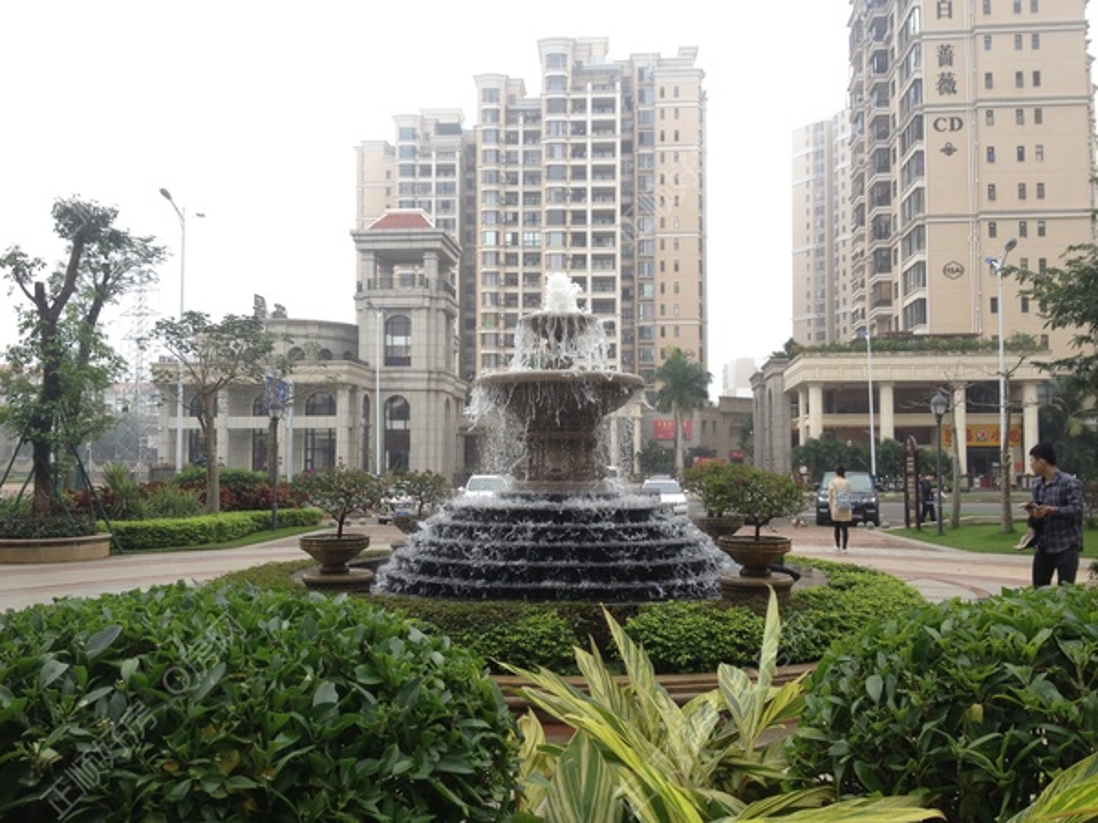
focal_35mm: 35
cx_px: 549
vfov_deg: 40.7
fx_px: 1110
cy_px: 412
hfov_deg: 52.6
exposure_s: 1/370
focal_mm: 4.28
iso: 50
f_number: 2.4
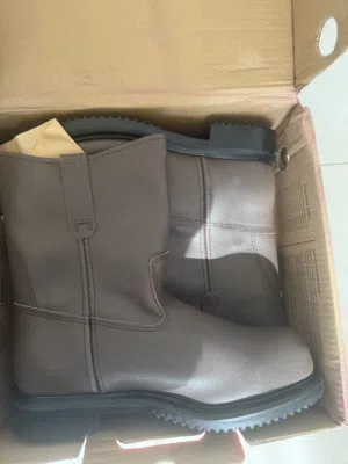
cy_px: 232
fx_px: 322
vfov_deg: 71.6
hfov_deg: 56.8
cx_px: 174
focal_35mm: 24
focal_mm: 6.76
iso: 200
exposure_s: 1/95
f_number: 1.78
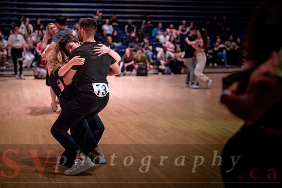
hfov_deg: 33.6
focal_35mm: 59
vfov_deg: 22.8
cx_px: 117
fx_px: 465
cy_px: 79
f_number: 1.4
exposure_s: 1/200
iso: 1250
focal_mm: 50
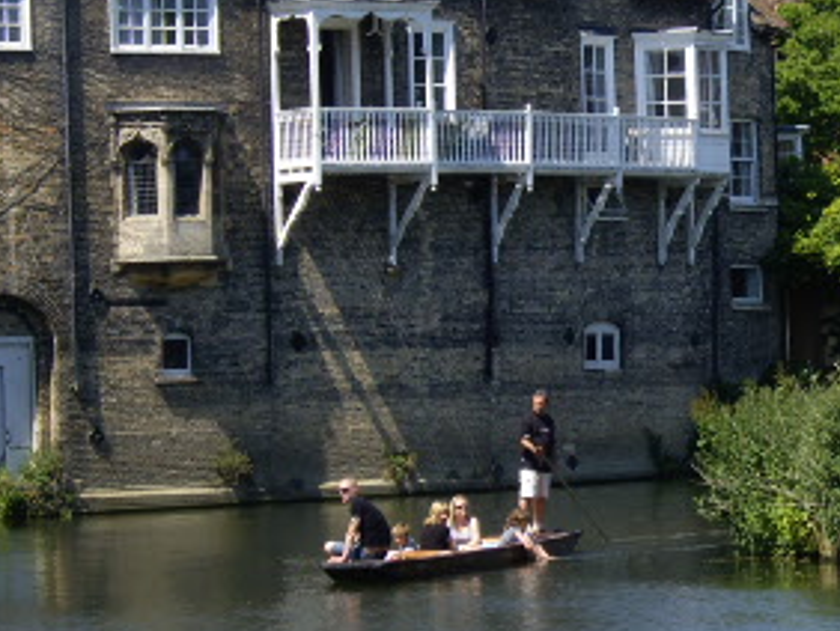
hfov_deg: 11.1
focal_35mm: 177
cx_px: 819
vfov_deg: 8.4
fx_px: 4299
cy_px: 336
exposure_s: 1/320
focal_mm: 16.3
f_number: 4.3
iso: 64
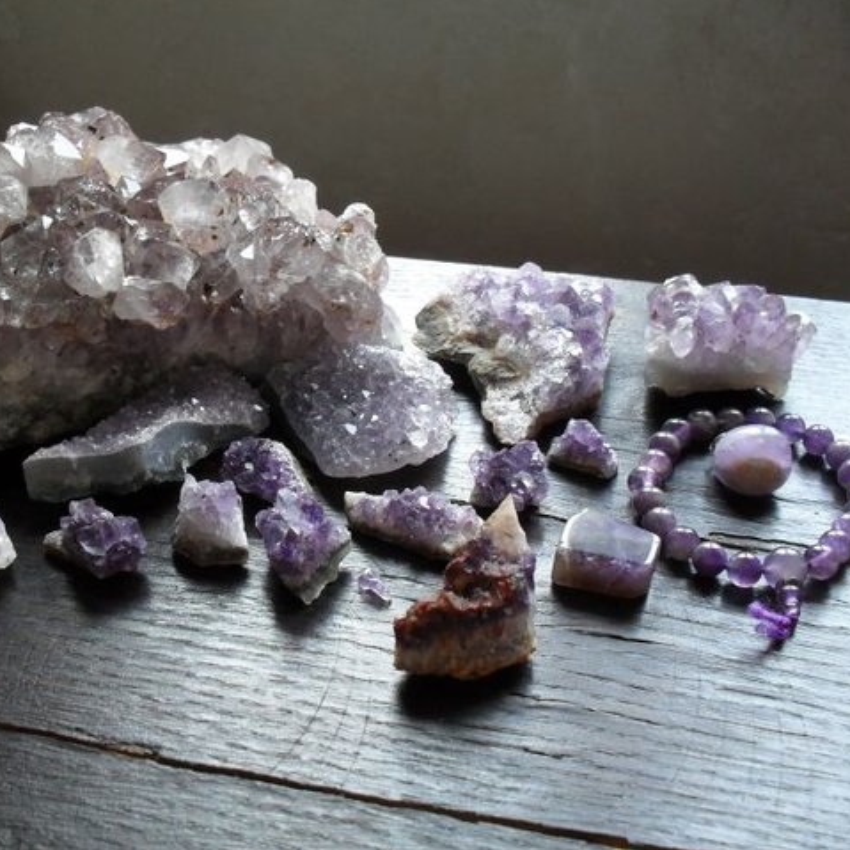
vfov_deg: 40.0
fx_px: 1167
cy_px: 421
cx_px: 341
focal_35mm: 42
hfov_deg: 39.9
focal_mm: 6.3
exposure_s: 1/30
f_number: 3.2
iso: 200
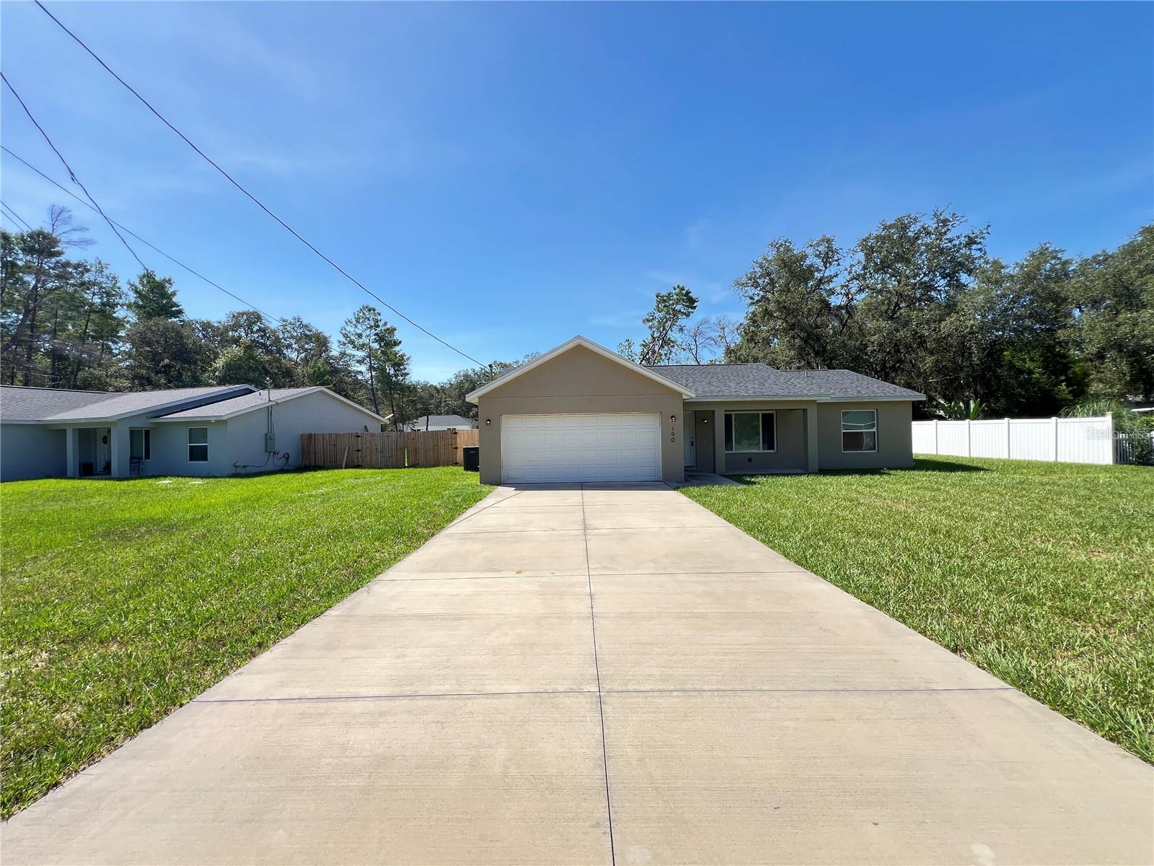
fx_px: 433
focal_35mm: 13
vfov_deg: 89.9
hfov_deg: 106.2
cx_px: 577
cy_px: 433
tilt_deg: +2.2
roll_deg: +1.2
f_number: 1.8
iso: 32
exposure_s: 1/473
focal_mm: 1.57
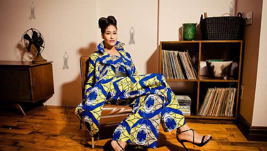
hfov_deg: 66.0
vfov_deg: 40.2
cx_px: 135
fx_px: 205
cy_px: 82
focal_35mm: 29
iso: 2000
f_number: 3.5
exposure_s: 1/400
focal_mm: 24
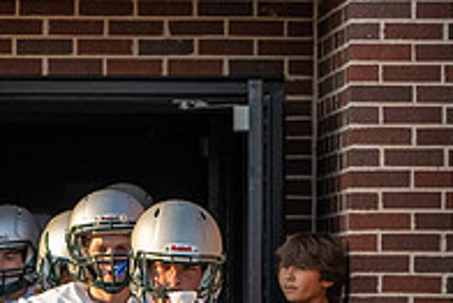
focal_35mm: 361
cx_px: 61
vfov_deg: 3.8
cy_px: 435
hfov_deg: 5.7
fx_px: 4546
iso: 640
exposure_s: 1/1000
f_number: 4.5
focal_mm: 100
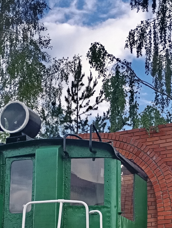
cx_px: 97
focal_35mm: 68
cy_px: 221
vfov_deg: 27.1
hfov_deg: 21.7
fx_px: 449
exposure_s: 1/100
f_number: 1.8
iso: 185
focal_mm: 4.27
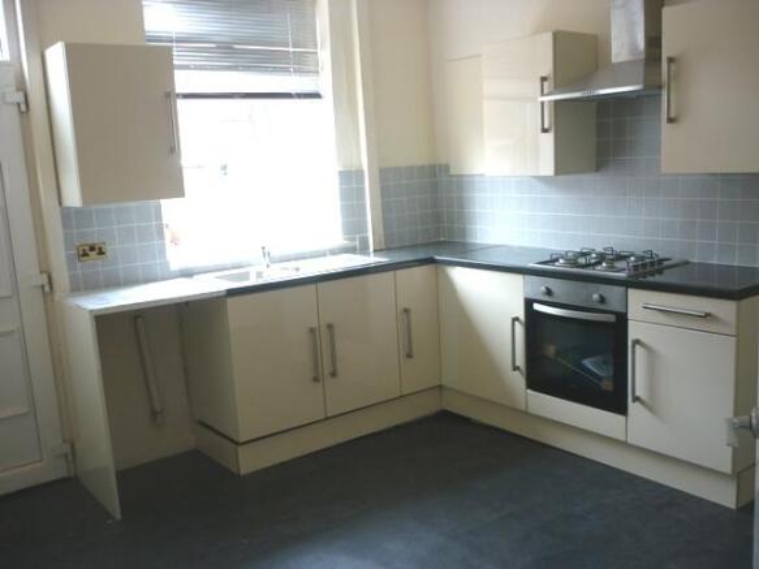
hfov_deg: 55.4
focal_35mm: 33
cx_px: 380
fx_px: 723
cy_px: 284
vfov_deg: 42.9
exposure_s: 1/50
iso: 80
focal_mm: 5.5
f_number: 2.8
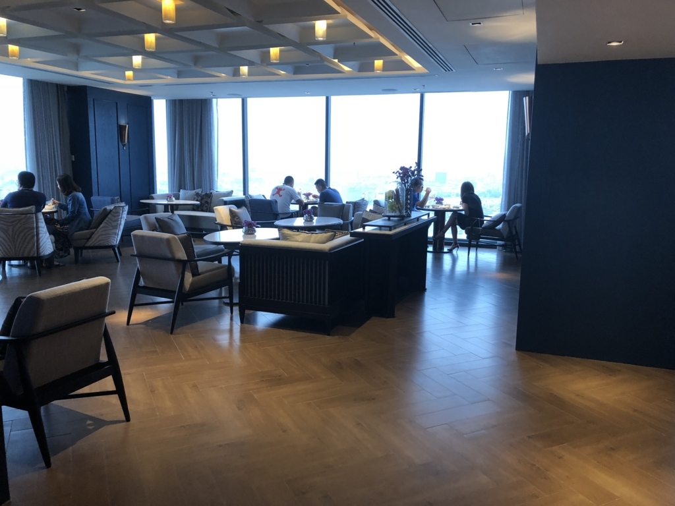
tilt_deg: -9.9
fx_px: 546
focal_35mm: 28
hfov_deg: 63.4
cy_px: 253
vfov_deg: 49.7
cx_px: 338
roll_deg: +0.2
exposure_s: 1/33
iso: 40
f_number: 1.8
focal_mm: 3.99
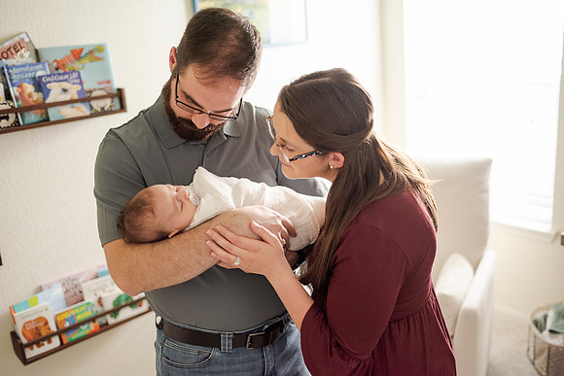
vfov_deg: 37.9
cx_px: 282
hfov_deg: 54.4
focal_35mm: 35
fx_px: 548
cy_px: 188
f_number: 1.8
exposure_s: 1/125
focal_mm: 35
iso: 800
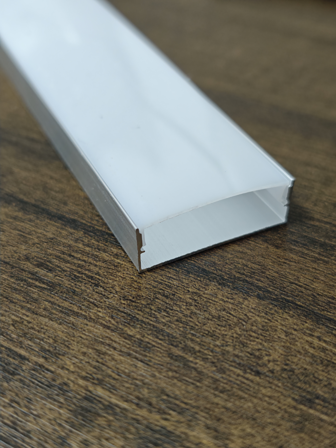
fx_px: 595
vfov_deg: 41.2
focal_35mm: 46
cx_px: 168
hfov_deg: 31.5
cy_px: 224
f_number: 1.62
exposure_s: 1/111
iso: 320
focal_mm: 6.55
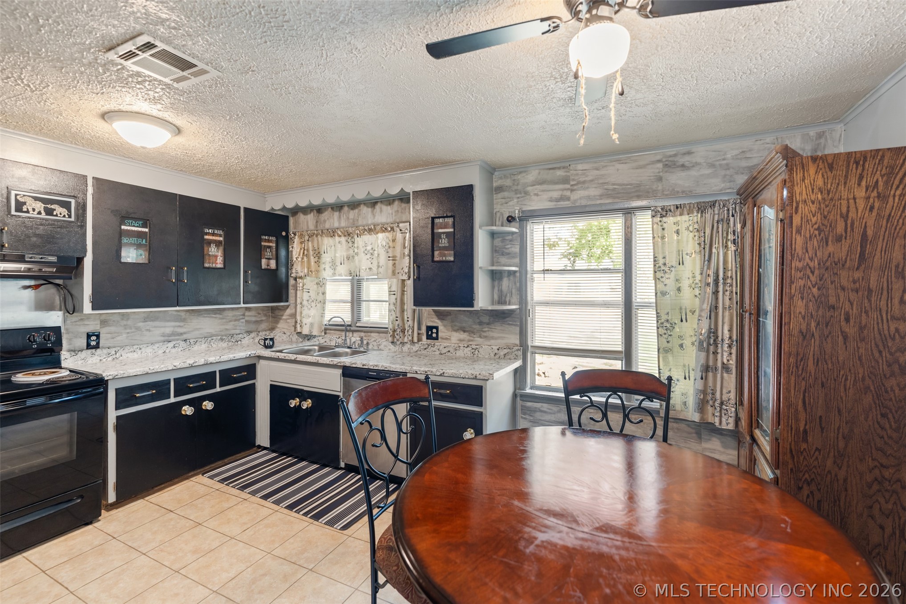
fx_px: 390
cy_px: 302
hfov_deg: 98.5
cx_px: 453
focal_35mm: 16
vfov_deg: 75.5
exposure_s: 1/20
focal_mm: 15.5
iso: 400
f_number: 2.8
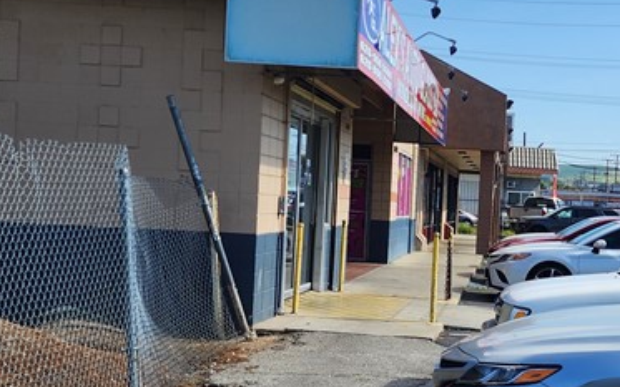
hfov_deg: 29.8
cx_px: 514
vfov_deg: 19.4
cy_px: 214
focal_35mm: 67
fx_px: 1132
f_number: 1.8
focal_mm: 6.4
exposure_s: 1/1242
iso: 12
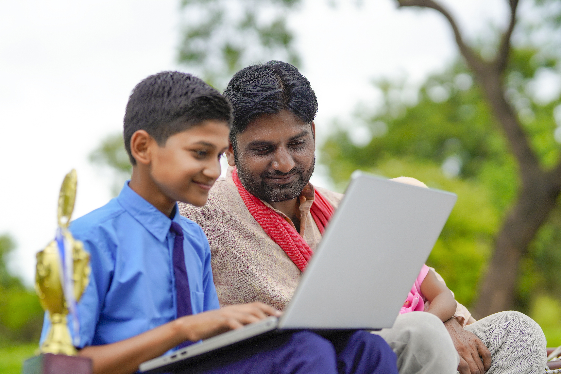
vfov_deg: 16.1
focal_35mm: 85
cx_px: 280
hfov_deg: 23.9
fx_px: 1324
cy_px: 187
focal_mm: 85
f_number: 2.5
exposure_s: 1/2500
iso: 250
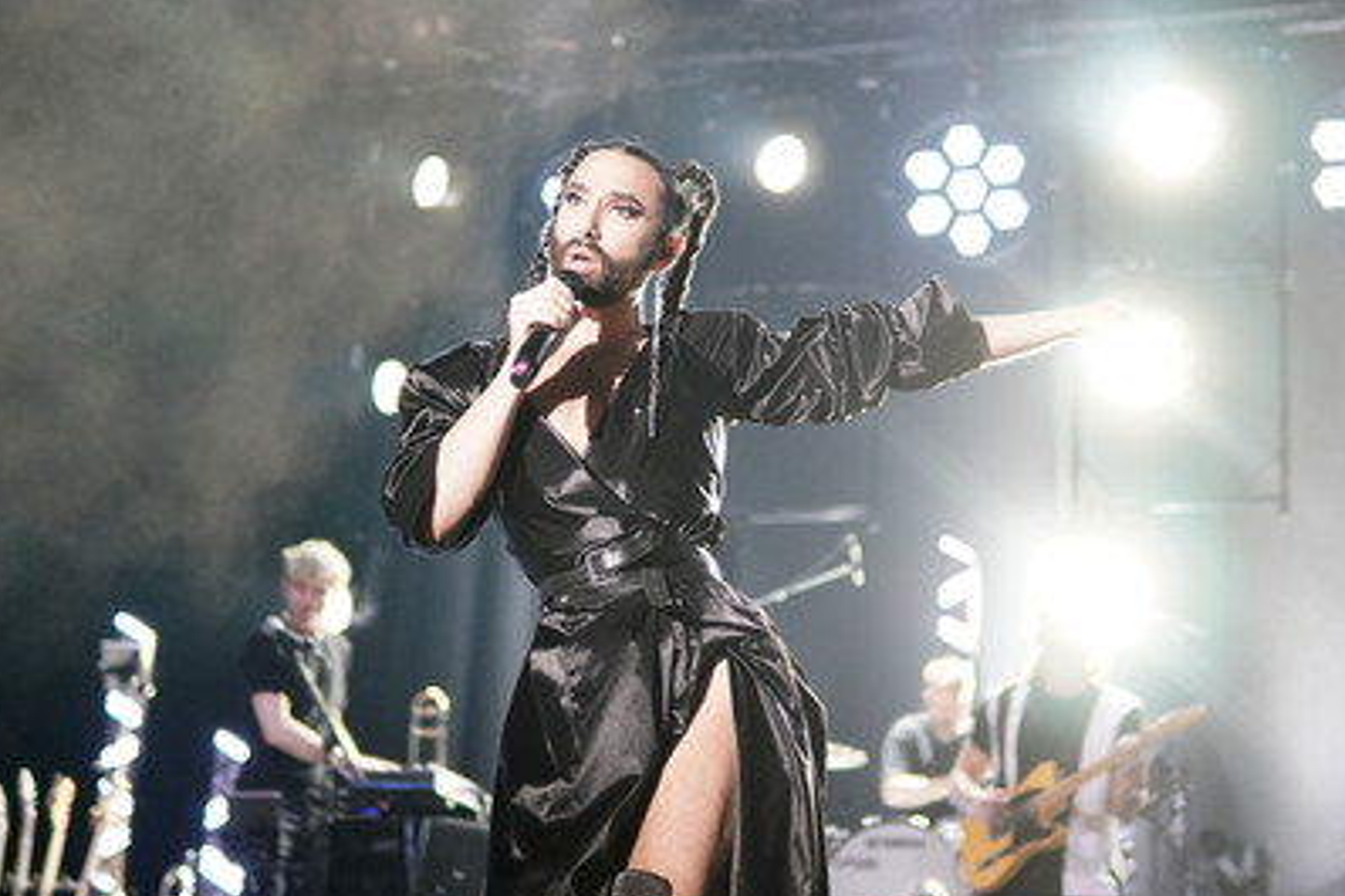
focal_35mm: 51
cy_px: 504
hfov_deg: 38.9
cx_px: 600
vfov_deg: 26.4
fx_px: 1905
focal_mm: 30
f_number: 1.4
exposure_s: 1/500
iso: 1250
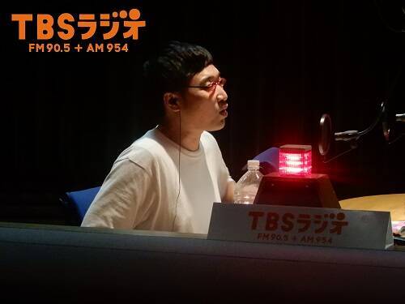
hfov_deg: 13.2
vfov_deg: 9.9
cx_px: 202
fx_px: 1755
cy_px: 152
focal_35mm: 150
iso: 1600
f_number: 5.6
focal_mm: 26.8
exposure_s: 1/80
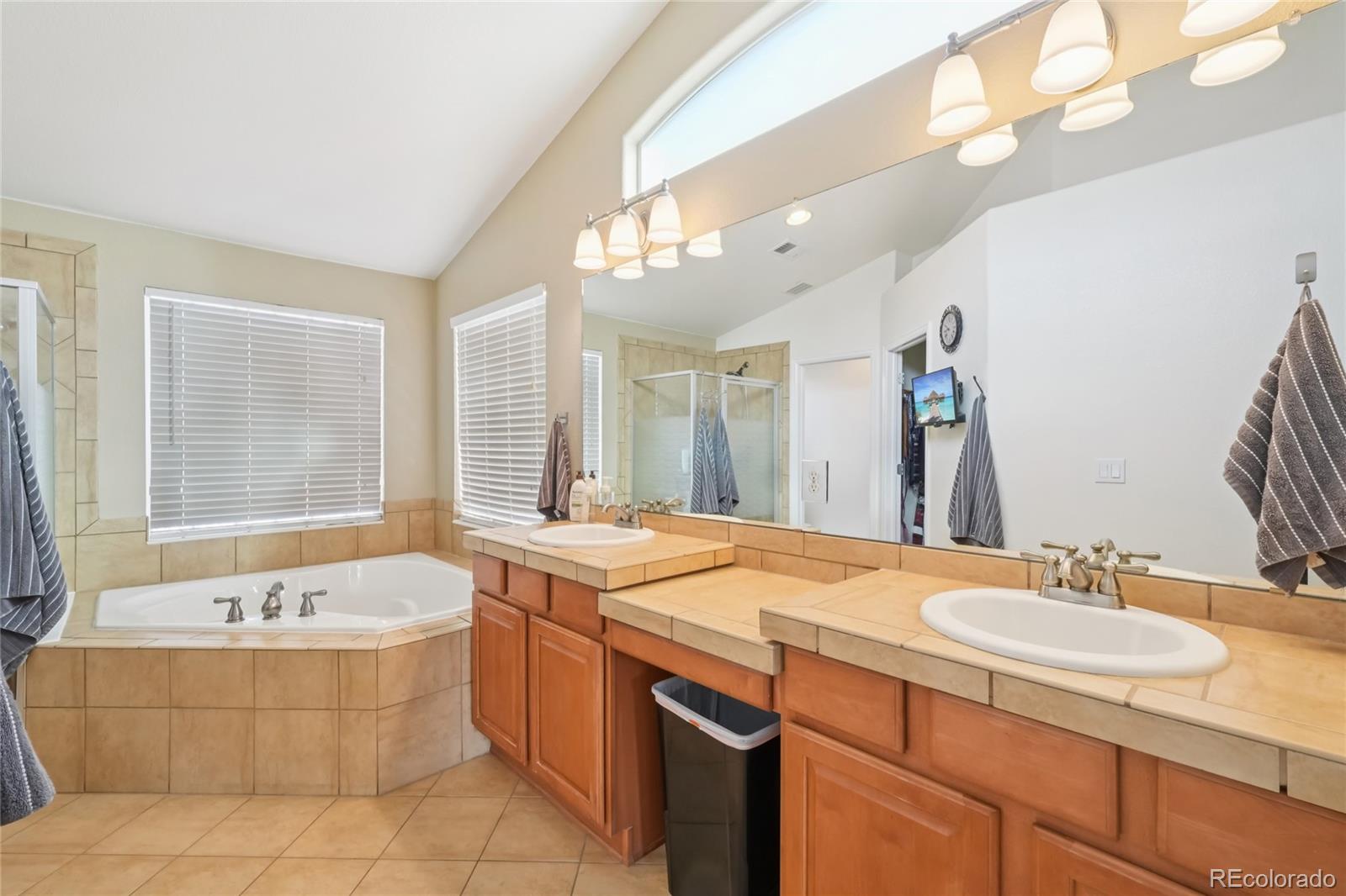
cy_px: 448
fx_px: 561
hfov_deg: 100.4
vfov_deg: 77.3
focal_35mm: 15
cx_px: 673
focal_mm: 10
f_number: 8
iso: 800
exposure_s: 1/15
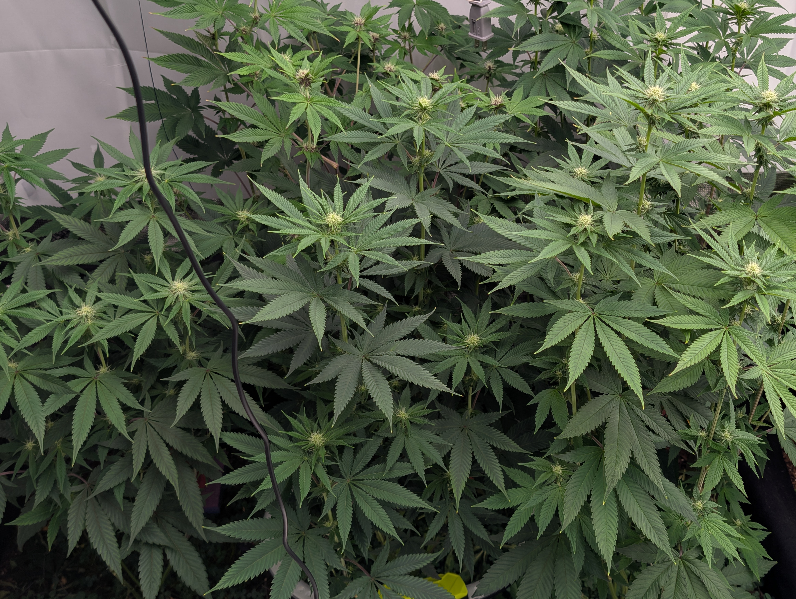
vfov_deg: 34.3
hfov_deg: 44.5
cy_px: 225
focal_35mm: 42
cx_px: 470
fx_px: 967
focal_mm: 6.9
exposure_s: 1/360
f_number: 1.68
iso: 20
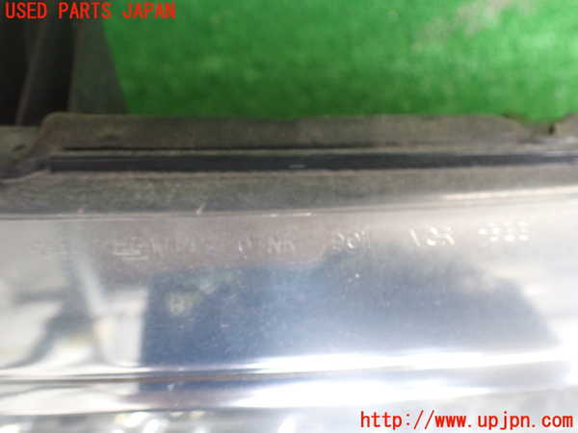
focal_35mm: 30
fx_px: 501
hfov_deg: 60.0
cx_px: 289
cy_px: 216
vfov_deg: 46.8
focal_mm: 5.4
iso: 800
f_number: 2.3
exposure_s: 1/125
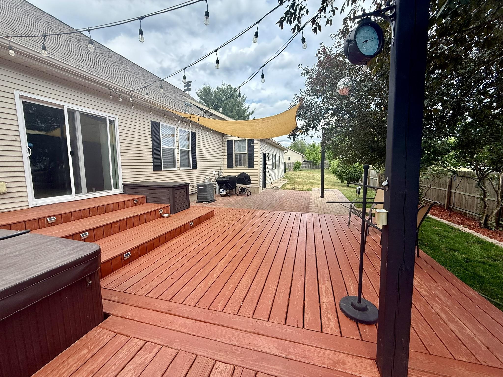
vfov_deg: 85.7
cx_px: 252
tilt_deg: -6.6
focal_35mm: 14
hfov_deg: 102.1
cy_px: 188
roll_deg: -0.2
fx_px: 203
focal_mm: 2.22
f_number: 2.2
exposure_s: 1/742
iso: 64
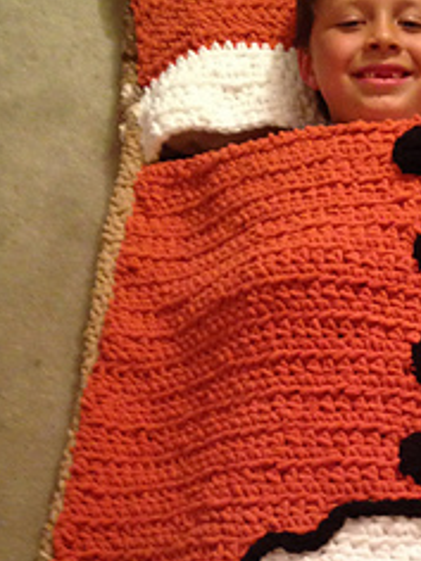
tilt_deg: -63.3
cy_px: 430
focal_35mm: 70
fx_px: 1135
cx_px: 415
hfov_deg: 20.4
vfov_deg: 27.3
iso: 320
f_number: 2.4
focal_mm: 4.12
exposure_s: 1/20
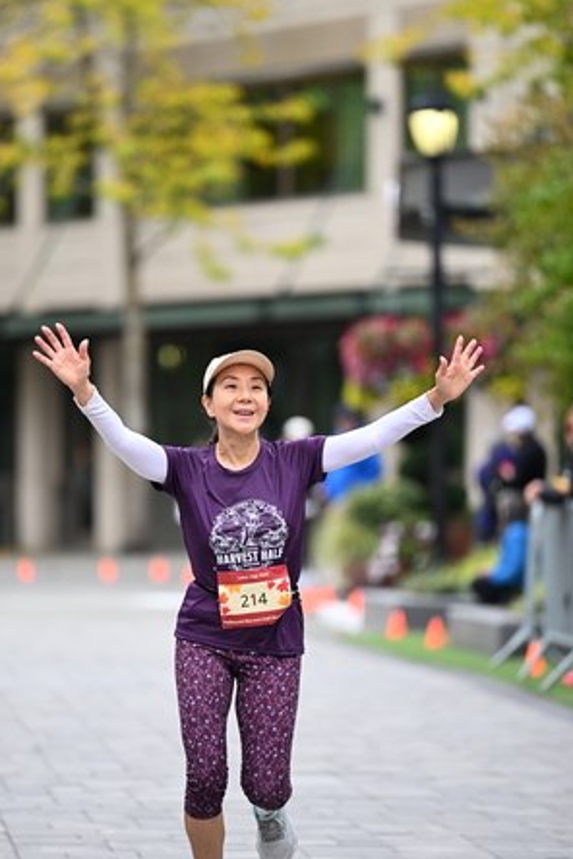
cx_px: 255
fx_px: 5921
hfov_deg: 5.5
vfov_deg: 8.3
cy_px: 464
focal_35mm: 248
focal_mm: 200
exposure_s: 1/2000
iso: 640
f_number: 2.8
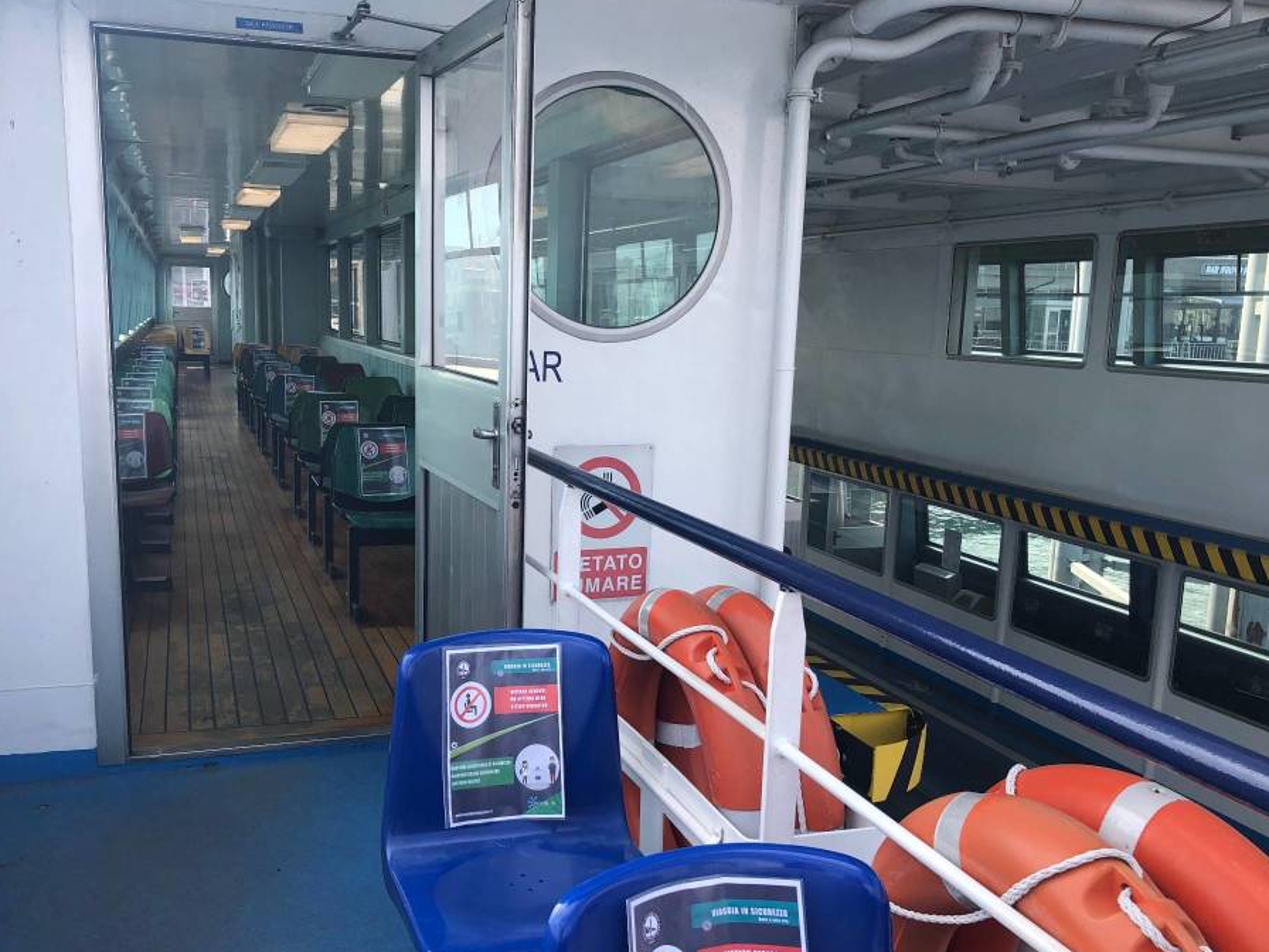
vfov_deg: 44.1
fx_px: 1173
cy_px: 531
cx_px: 572
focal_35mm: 32
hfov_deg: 56.7
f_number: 1.8
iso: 20
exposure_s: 1/436
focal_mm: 3.99
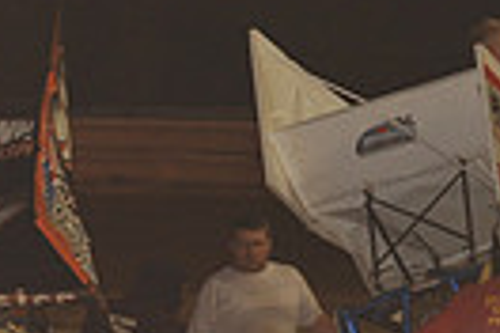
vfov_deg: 1.6
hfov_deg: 2.3
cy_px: 439
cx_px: 72
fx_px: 12235
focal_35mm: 881
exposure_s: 1/250
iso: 500
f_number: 6.3
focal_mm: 200
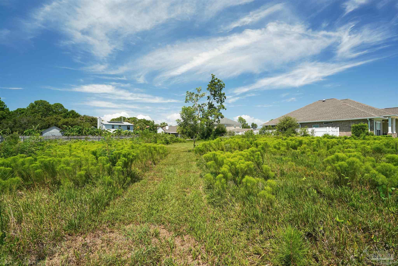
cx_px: 199
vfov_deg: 73.7
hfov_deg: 96.7
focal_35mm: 16
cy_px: 133
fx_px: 177
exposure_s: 1/60
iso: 100
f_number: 13
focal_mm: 16
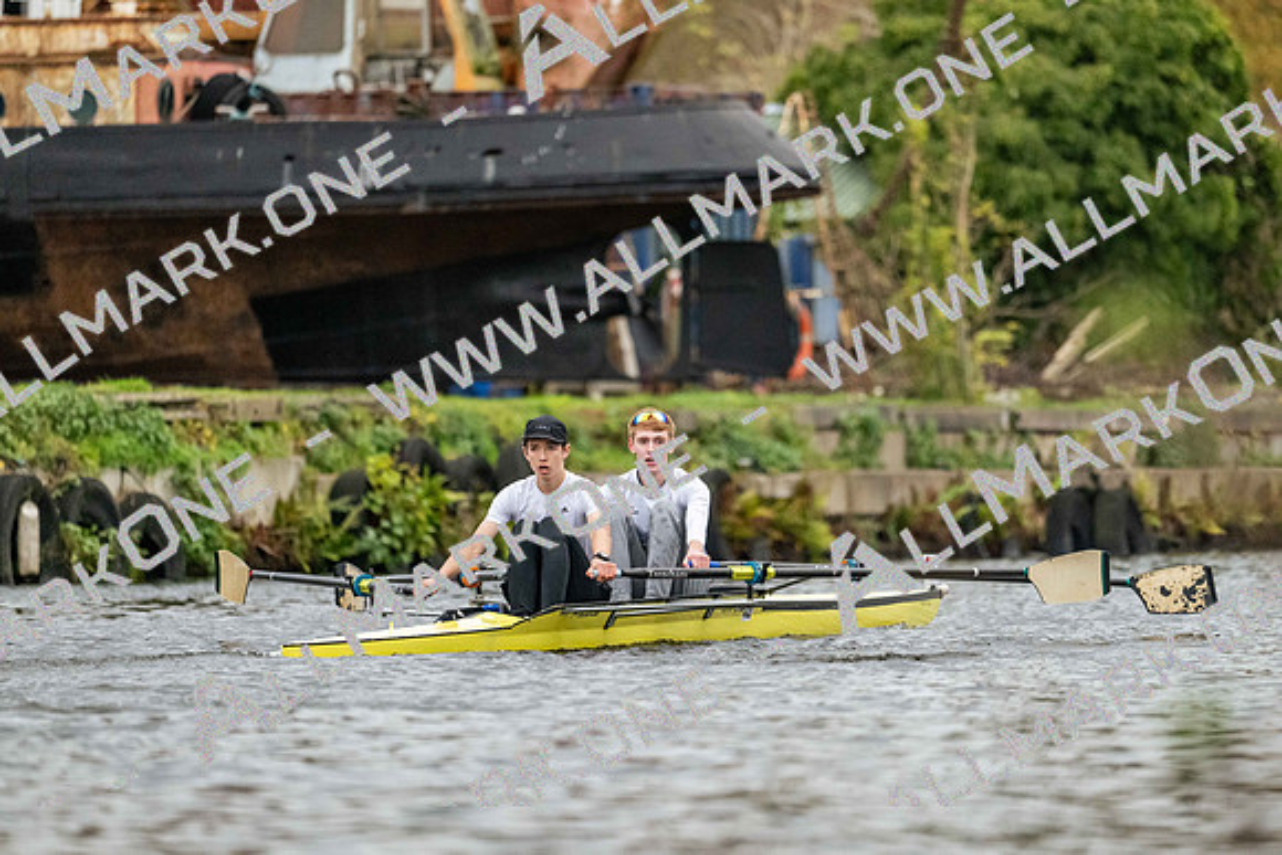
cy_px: 428
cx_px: 641
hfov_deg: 5.2
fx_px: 14247
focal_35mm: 400
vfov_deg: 3.4
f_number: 4.5
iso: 5000
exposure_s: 1/2000
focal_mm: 400
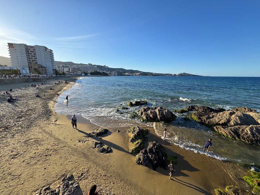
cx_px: 130
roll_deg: -0.4
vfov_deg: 85.7
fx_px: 105
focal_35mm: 14
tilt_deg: -11.1
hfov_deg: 102.1
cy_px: 98
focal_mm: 2.22
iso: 50
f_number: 2.2
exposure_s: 1/1277
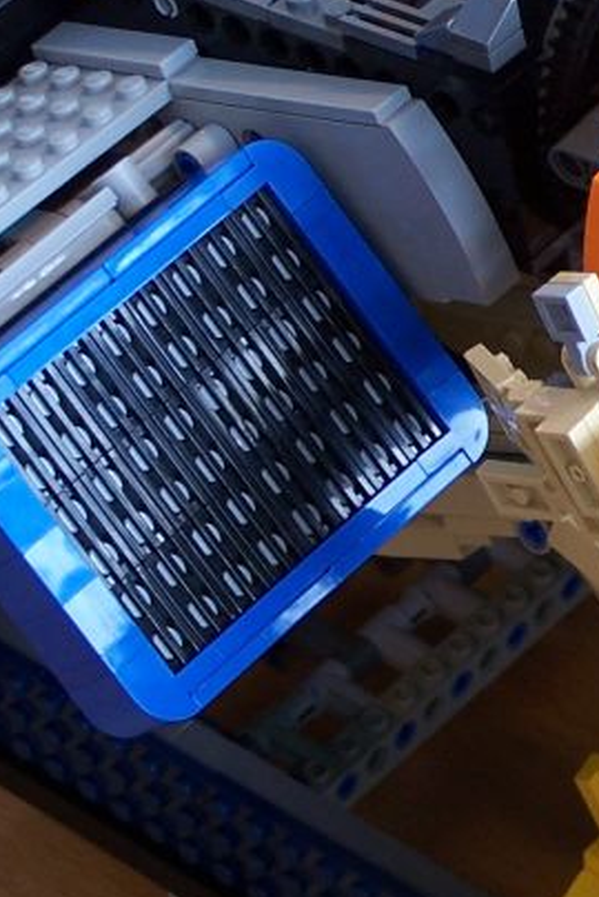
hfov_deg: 6.3
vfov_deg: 9.5
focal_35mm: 216
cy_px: 448
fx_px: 5381
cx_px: 1021
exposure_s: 1/15
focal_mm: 13.7
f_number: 3.2
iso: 80
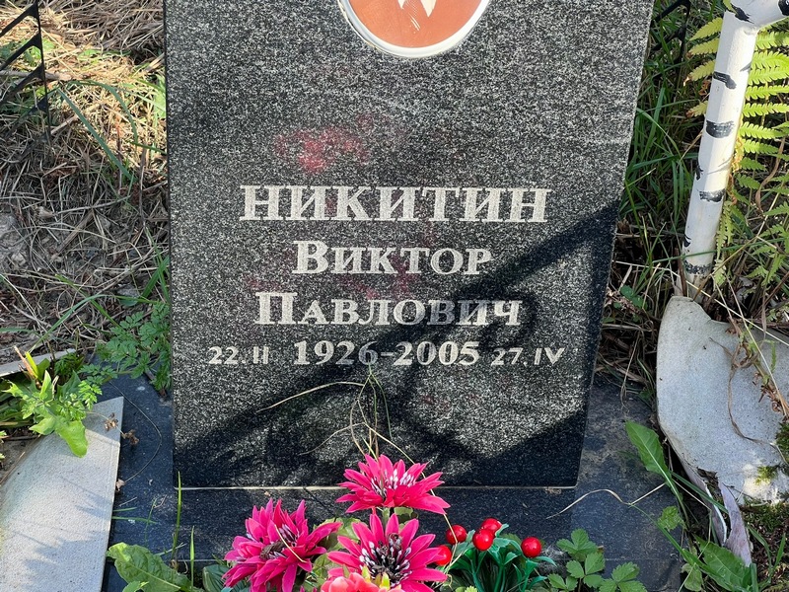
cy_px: 296
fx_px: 1755
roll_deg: -1.7
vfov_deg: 19.1
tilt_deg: -38.0
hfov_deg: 25.3
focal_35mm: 77
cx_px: 394
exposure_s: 1/99
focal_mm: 9
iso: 32
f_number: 2.8
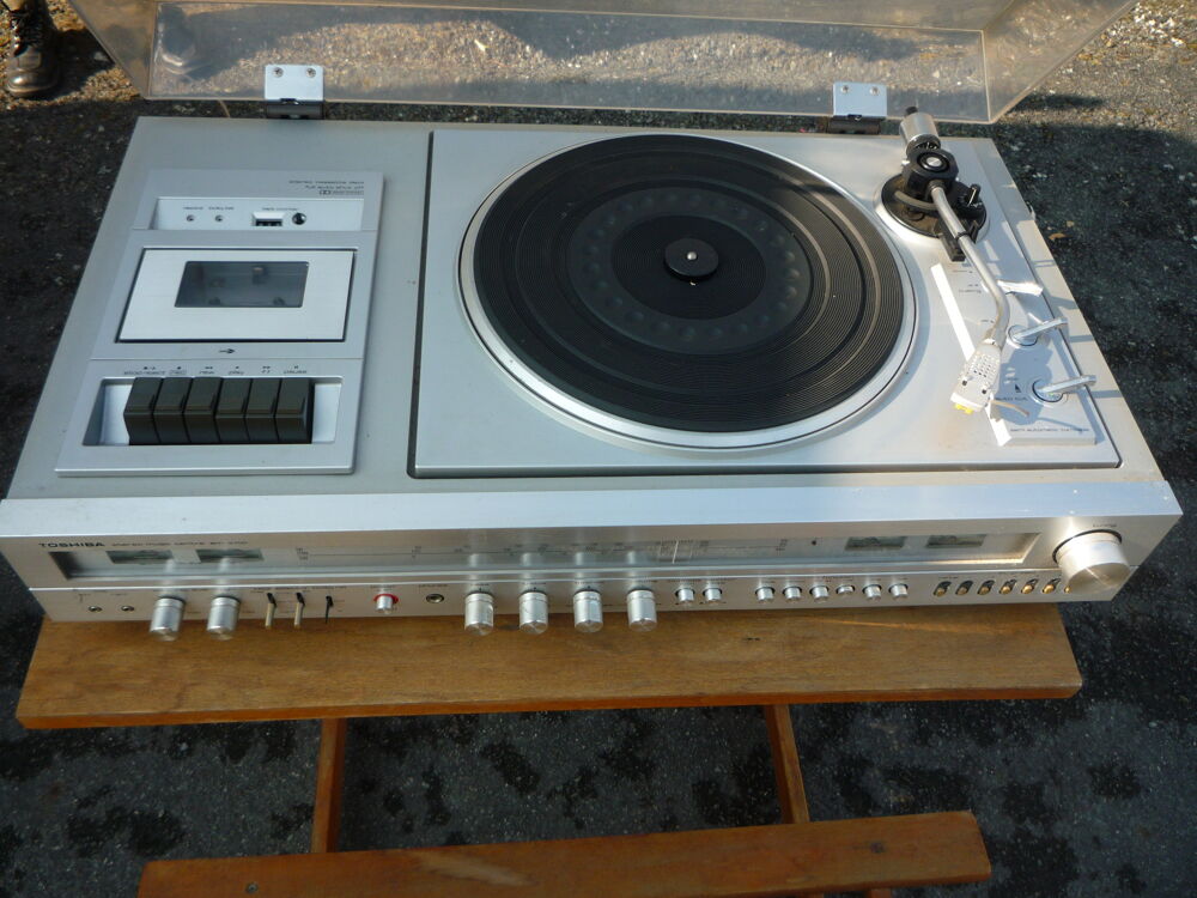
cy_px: 449
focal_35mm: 30
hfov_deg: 60.0
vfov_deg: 46.8
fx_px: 1037
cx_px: 598
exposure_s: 1/200
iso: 100
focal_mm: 5.2
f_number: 4
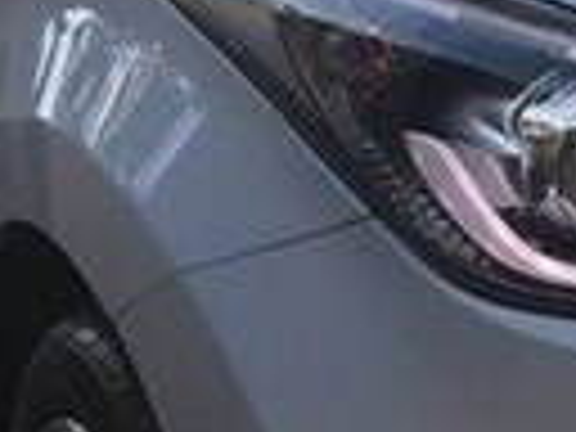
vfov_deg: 10.0
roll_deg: +2.6
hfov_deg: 12.2
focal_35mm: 149
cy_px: 146
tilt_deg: -7.8
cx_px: 1012
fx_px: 2479
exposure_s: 1/549
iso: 25
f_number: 2.2
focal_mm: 4.15
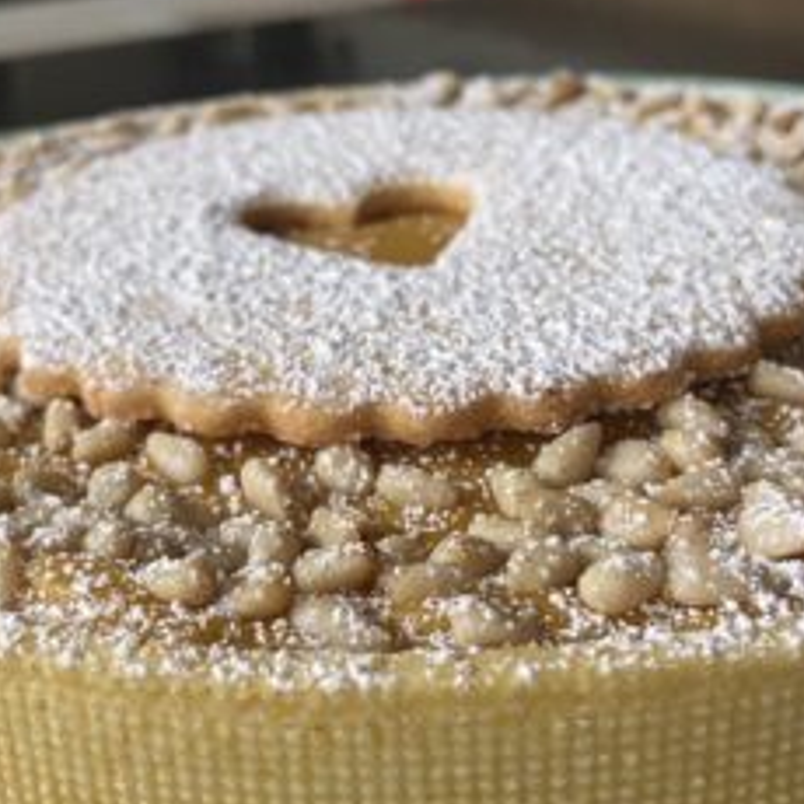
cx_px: 299
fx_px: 1314
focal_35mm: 50
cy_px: 371
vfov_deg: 34.0
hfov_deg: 33.8
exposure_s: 1/60
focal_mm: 4.25
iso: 200
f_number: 1.8
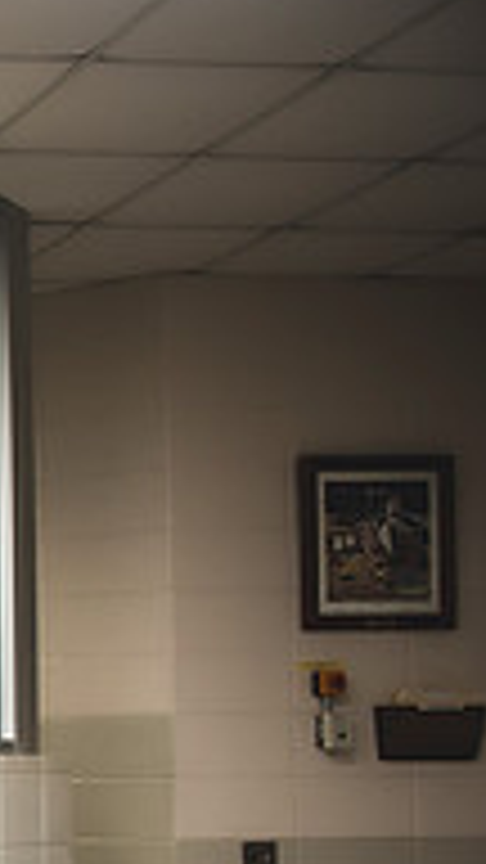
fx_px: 1764
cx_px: -788
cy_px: 731
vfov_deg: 26.8
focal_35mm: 77
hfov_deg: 11.8
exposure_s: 1/160
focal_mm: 24
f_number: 2.8
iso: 500
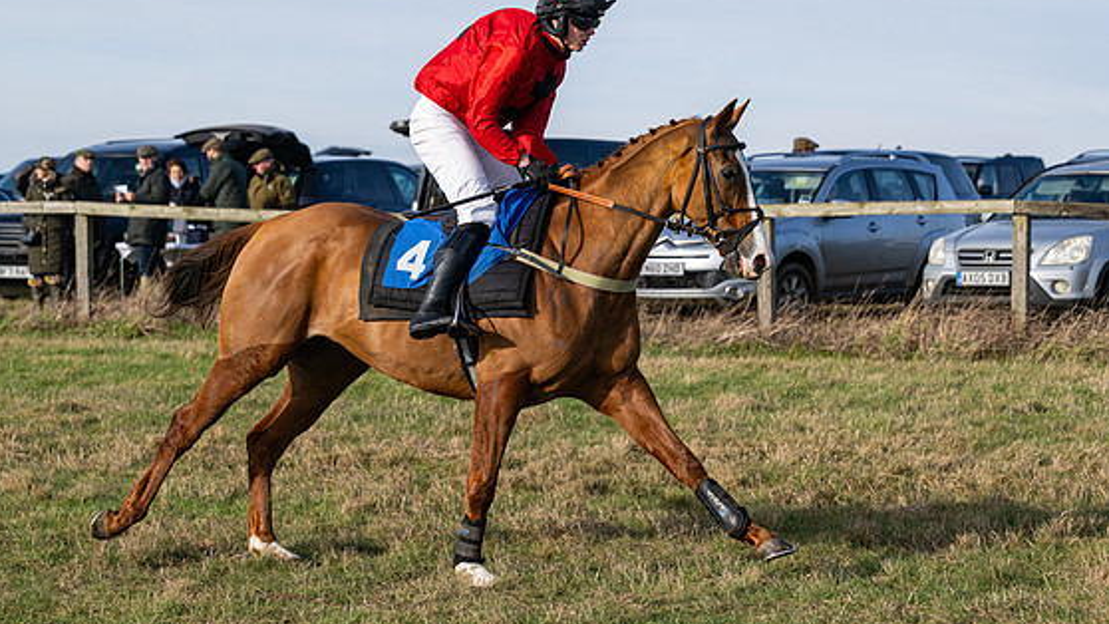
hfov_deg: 17.2
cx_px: 545
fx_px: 3676
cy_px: 271
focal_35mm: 125
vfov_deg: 9.7
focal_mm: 92
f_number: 5
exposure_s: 1/3200
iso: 400
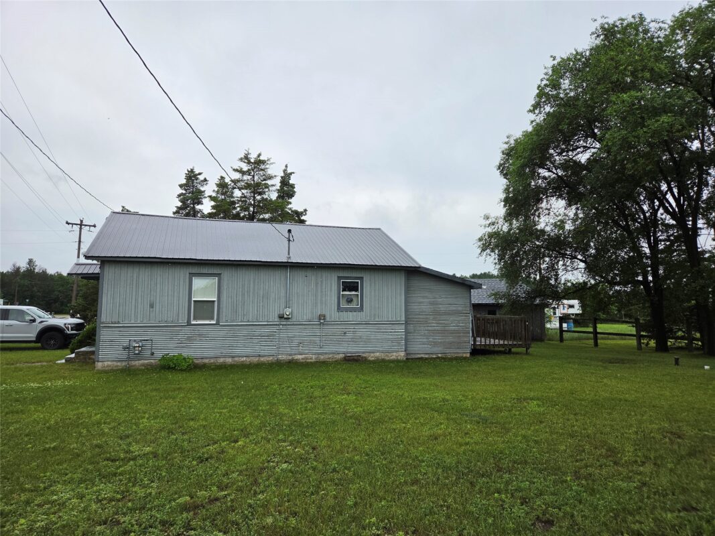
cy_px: 268
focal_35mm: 23
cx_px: 358
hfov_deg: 73.9
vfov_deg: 58.9
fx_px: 475
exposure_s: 1/2760
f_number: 1.8
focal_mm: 5.4
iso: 80
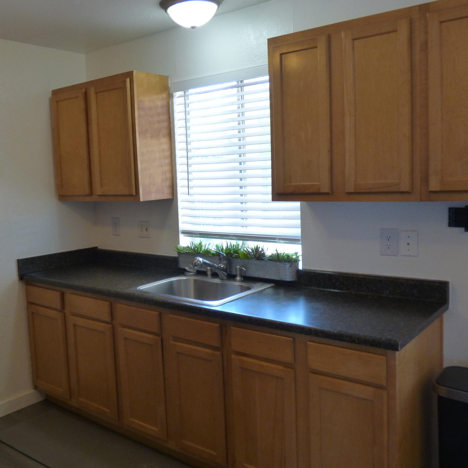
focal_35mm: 34
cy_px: 230
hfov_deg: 48.1
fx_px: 520
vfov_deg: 48.4
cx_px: 184
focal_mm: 4.83
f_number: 3.2
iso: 250
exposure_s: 1/60
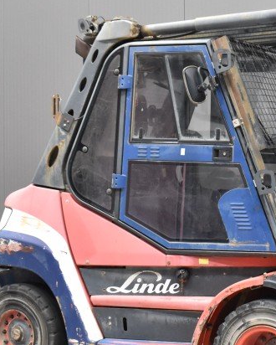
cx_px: 258
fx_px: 837
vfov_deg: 23.2
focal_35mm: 82
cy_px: 116
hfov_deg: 18.4
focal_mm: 20
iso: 1600
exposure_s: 1/50
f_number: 4
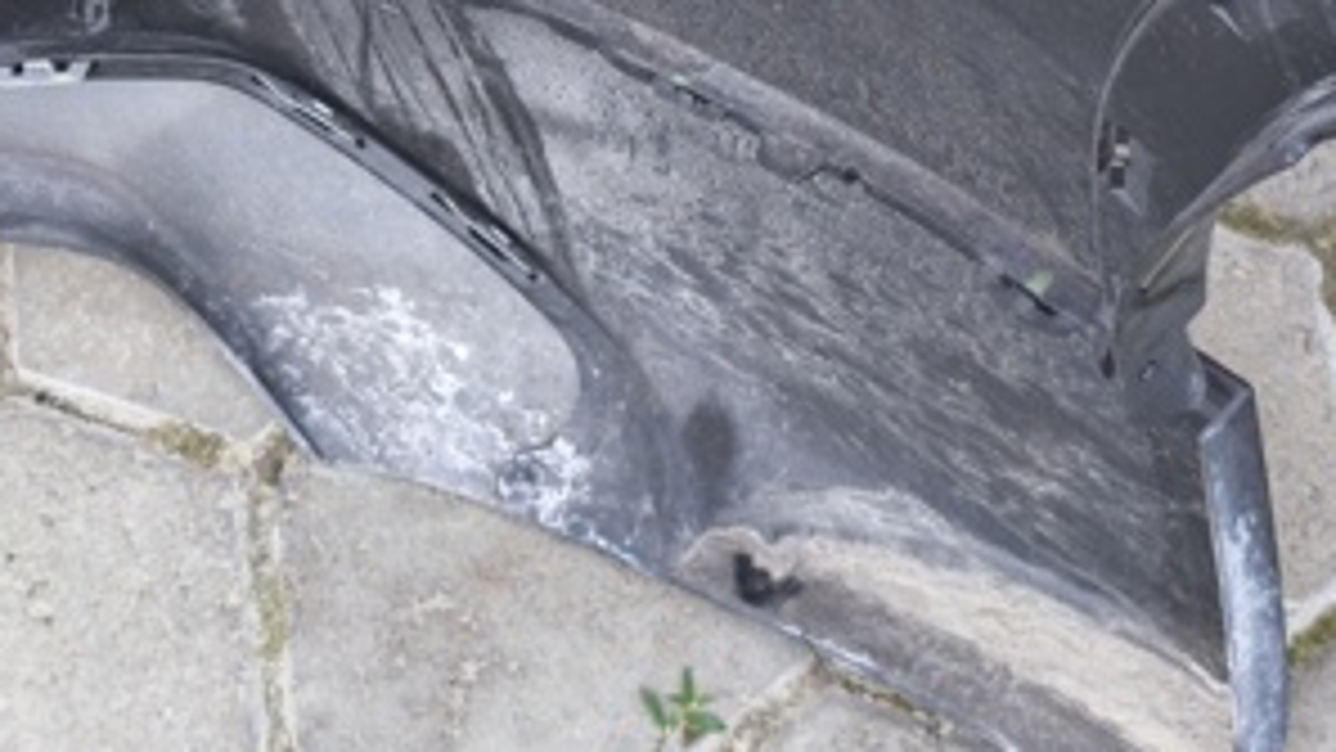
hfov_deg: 19.7
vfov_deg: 11.0
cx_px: 373
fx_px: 3826
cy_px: -144
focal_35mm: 108
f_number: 1.6
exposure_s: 1/187
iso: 50
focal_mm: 6.57
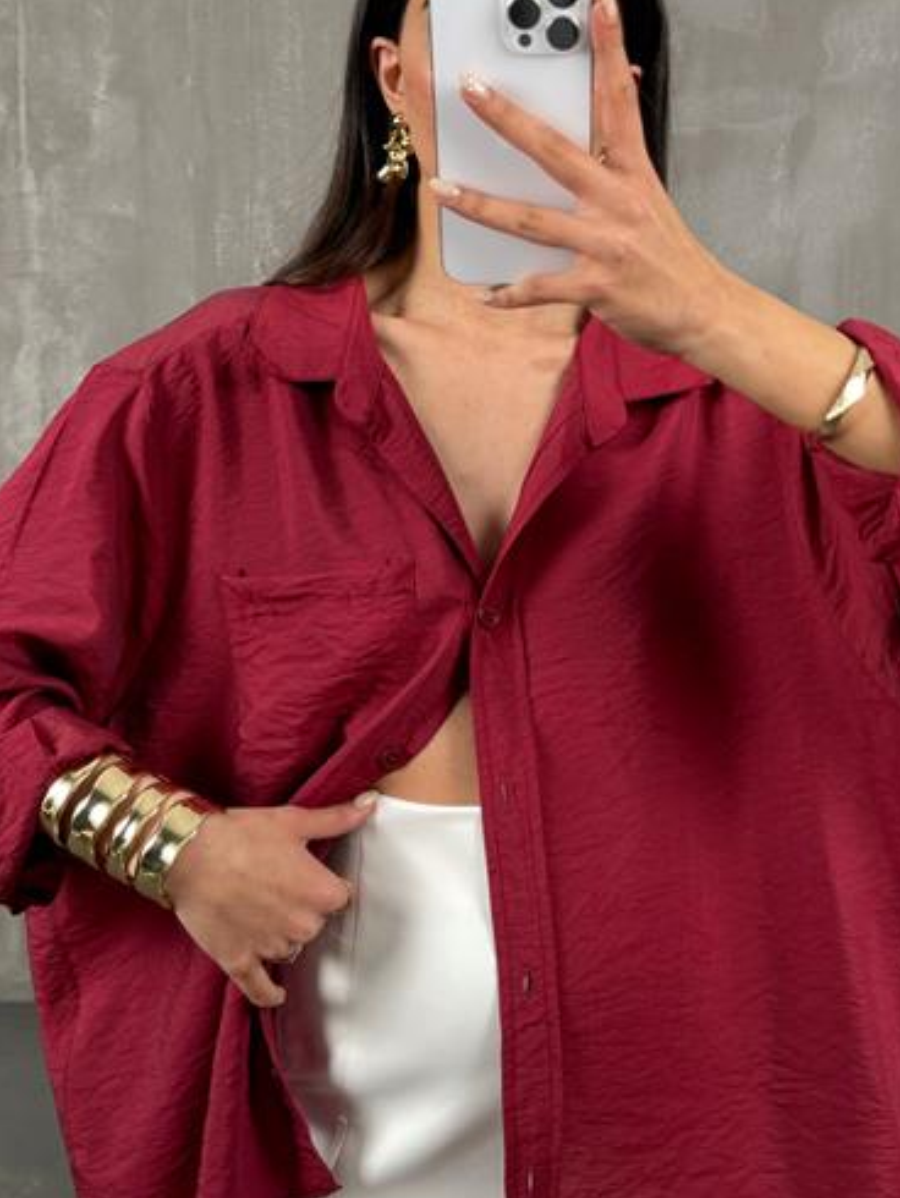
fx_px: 1593
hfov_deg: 31.5
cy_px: 496
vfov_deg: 41.1
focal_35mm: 46
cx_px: 525
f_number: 1.78
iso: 200
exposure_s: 1/121
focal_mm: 6.76
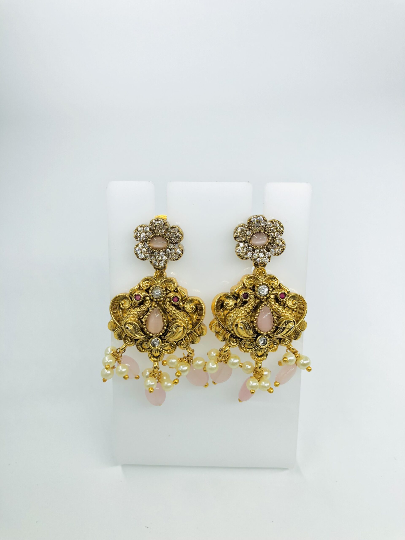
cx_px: 202
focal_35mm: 28
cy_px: 270
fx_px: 437
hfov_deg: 49.7
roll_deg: +0.7
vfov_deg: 63.4
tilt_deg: -32.5
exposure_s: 1/545
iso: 20
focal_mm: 4
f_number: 1.8
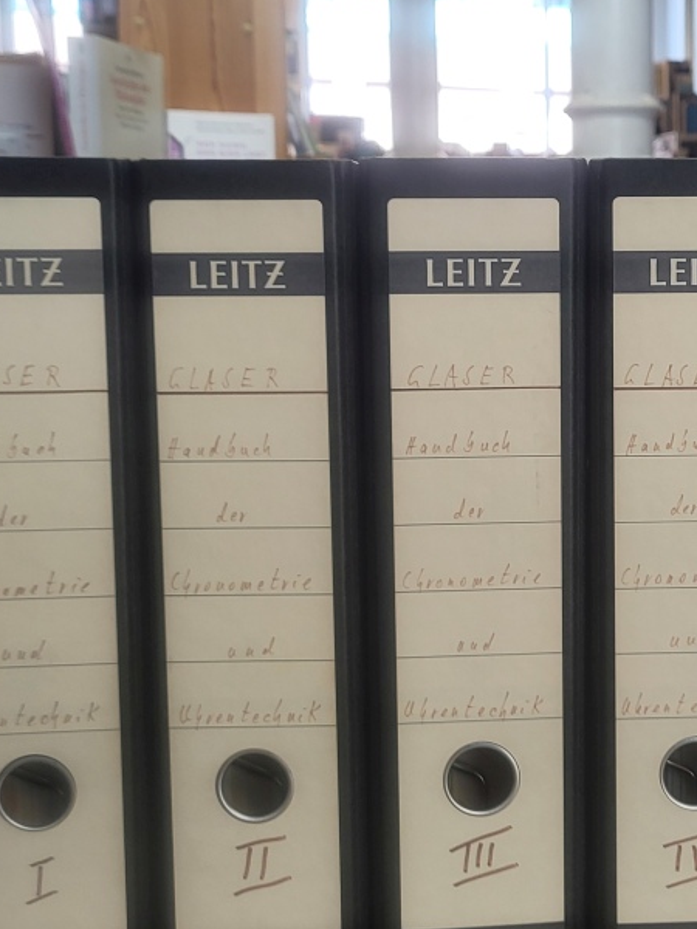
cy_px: 398
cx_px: 576
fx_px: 1396
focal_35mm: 52
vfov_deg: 36.7
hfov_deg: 27.4
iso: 80
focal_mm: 5.4
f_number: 1.8
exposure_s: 1/100
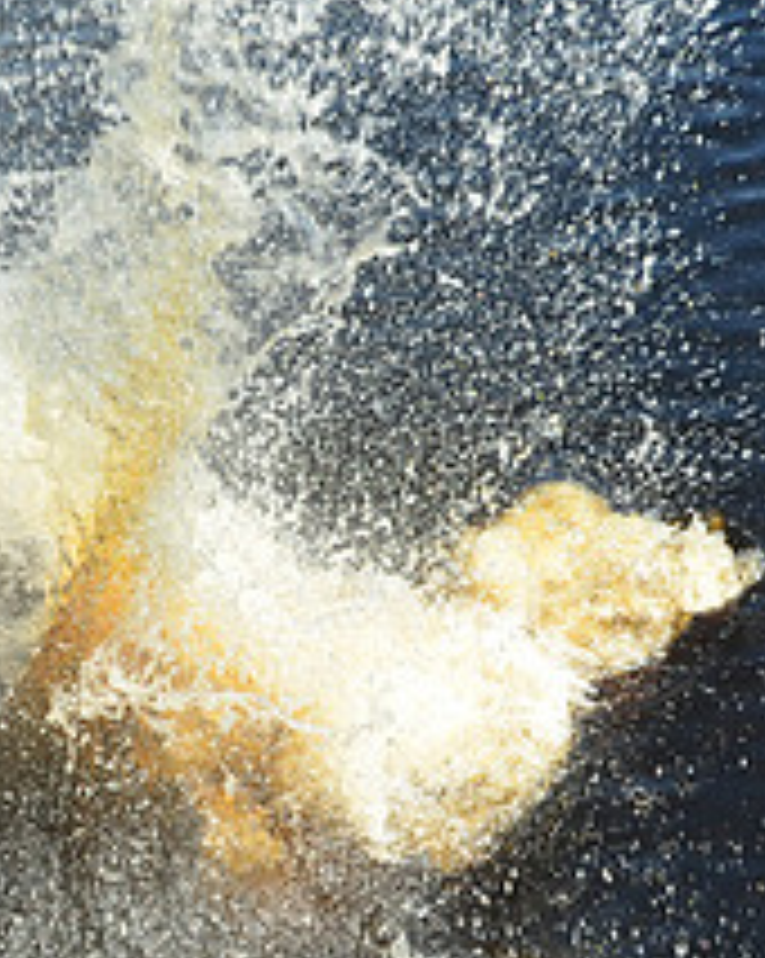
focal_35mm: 130
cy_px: 832
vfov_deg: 14.7
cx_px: 162
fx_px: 3684
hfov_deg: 11.8
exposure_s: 1/320
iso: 400
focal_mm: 34
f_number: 9
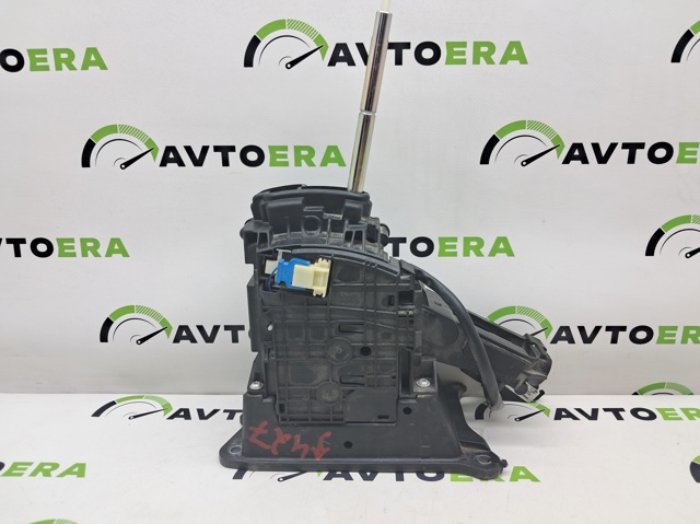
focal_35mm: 27
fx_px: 546
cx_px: 350
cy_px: 262
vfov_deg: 51.3
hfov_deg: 65.4
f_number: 1.8
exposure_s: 1/50
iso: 50
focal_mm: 4
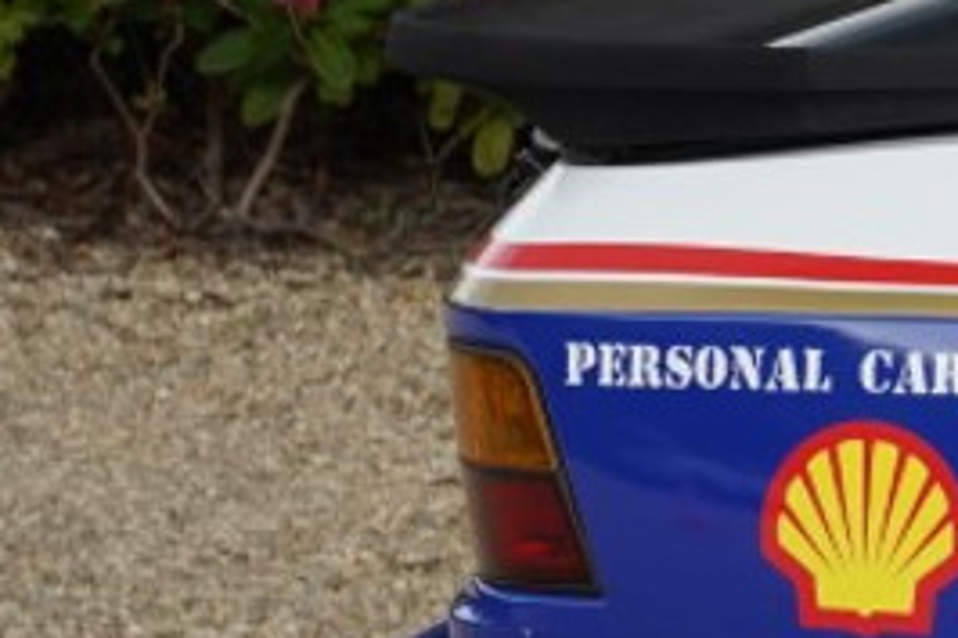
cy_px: 242
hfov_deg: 6.4
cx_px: 3393
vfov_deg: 4.9
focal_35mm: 282
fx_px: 7499
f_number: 6.3
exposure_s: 1/60
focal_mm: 39
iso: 100
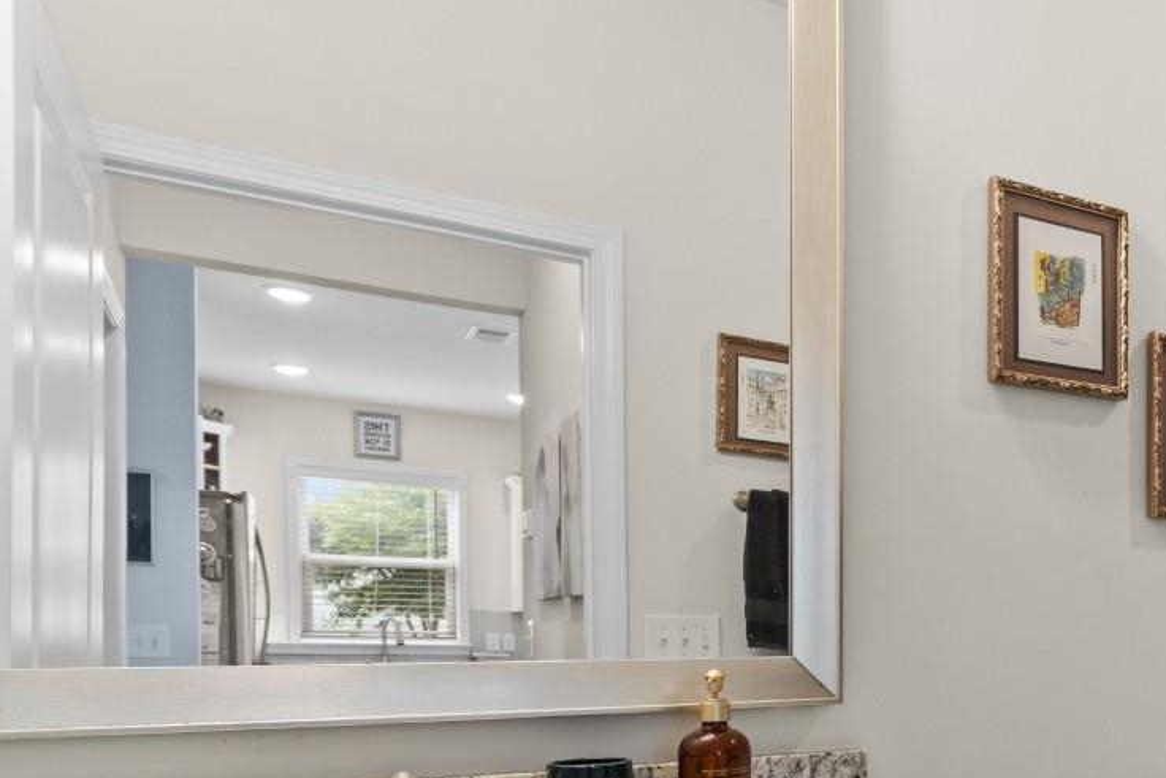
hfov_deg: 47.4
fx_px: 1069
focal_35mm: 33
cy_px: 624
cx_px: 1168
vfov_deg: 38.5
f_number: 4.5
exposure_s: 1/13
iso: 100
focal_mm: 10
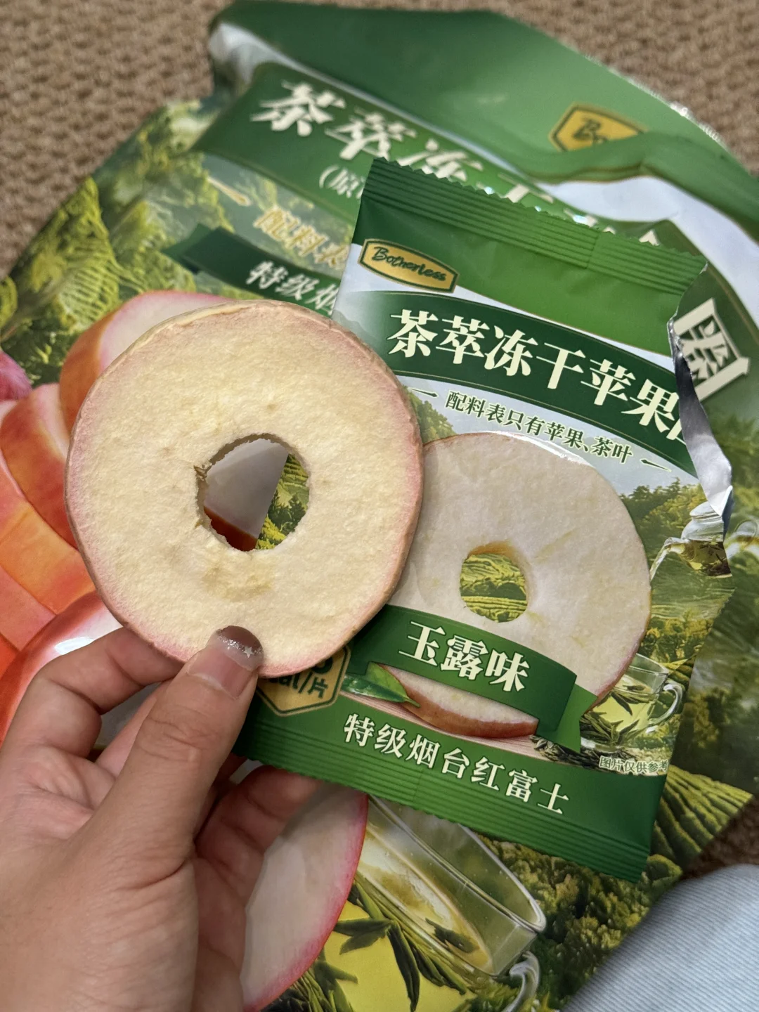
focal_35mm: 48
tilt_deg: -66.8
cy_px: 506
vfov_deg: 39.7
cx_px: 380
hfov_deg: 30.3
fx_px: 1403
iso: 250
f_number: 1.78
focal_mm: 6.86
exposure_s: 1/49
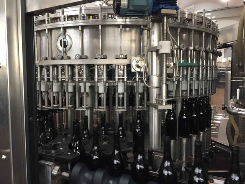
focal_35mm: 29
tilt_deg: -4.3
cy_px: 92
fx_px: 205
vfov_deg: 48.2
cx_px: 122
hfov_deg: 61.7
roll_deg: -1.1
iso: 250
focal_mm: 4.15
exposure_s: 1/33
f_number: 2.2
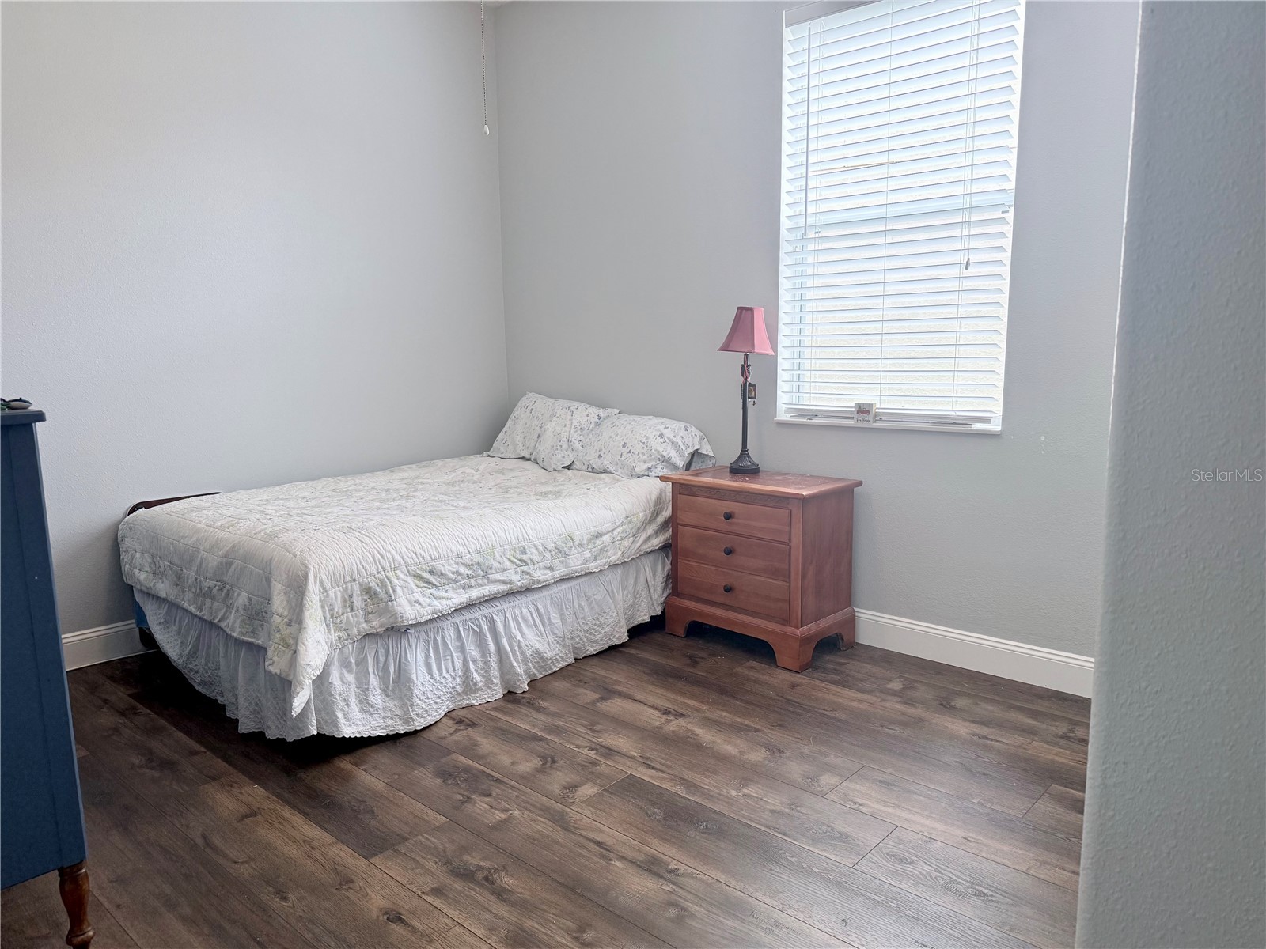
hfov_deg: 71.6
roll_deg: +0.8
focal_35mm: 24
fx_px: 878
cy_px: 474
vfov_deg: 56.8
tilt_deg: -8.6
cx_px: 633
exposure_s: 1/198
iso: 200
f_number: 1.78
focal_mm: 6.76
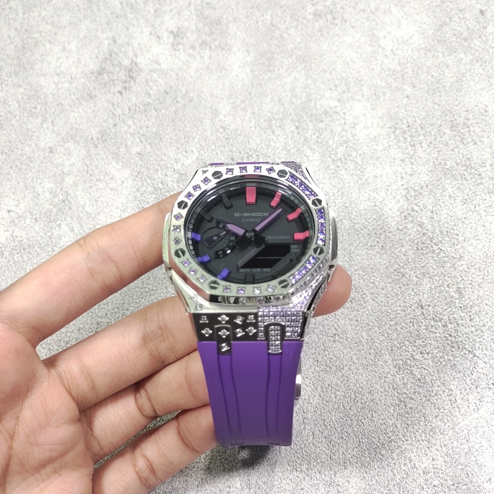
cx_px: 243
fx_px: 969
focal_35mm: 60
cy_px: 251
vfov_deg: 28.6
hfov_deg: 28.6
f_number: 2.08
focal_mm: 7.55
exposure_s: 1/100
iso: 89
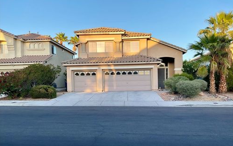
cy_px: 85
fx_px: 197
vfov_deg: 40.5
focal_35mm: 31
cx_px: 116
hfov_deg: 61.2
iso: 16
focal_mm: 3
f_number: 1.8
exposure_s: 1/386
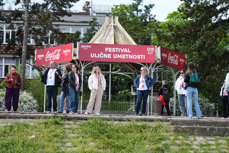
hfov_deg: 19.5
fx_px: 668
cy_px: 76
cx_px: 114
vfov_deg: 13.0
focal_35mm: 105
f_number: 2.8
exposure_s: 1/1250
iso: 160
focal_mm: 70
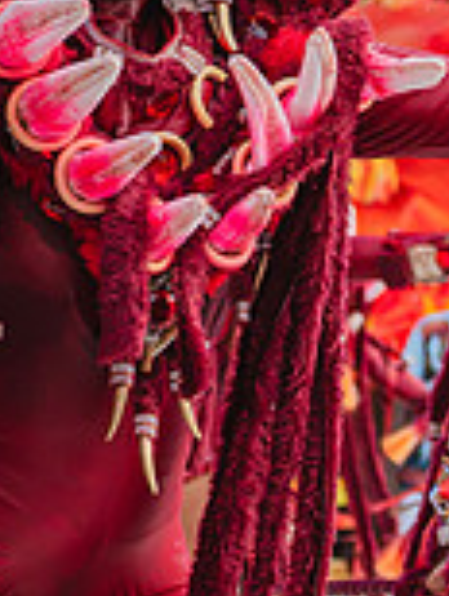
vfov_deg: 9.9
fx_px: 3380
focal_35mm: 196
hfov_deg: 7.6
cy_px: -108
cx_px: 130
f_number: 5.6
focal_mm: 70
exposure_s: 1/1600
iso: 640
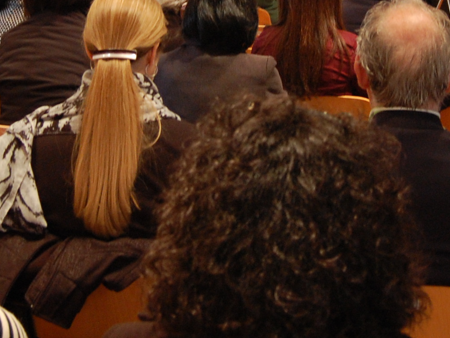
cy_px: -7
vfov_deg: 16.8
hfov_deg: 22.7
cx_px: 251
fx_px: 1118
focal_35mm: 86
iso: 800
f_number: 3.8
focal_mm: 20
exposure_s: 1/15
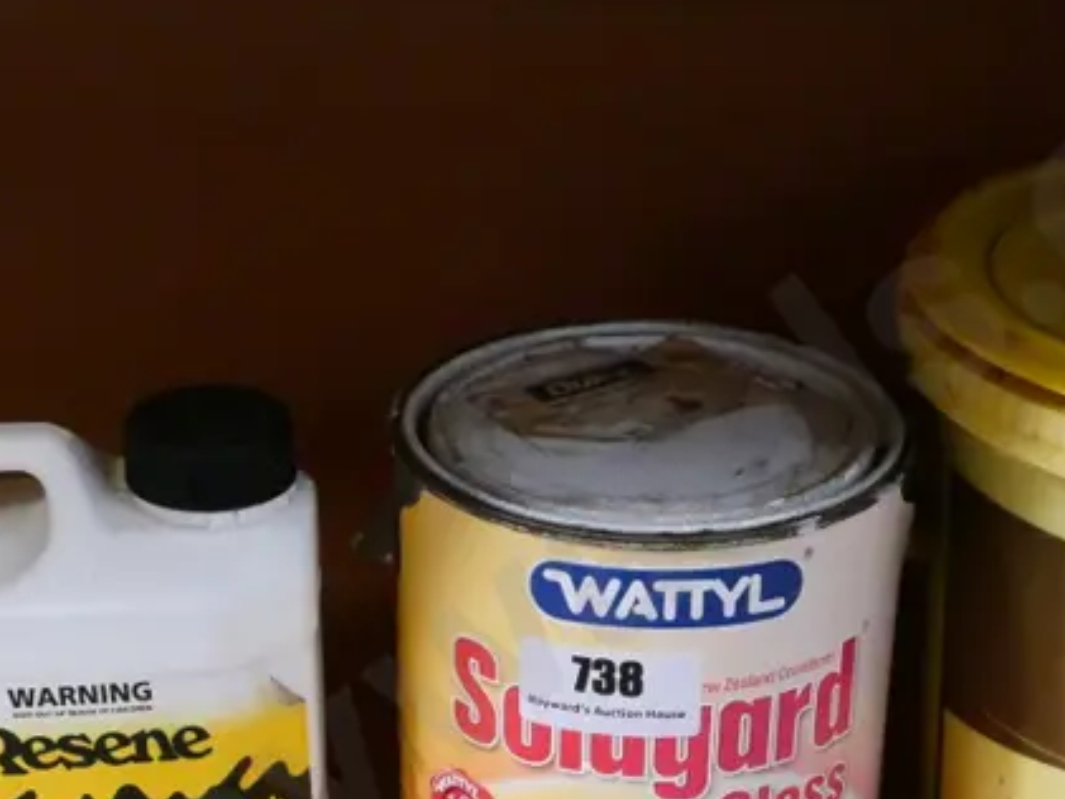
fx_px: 2247
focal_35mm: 73
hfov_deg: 26.7
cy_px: 632
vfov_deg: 20.0
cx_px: 521
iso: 6400
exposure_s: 1/160
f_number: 5.6
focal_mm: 15
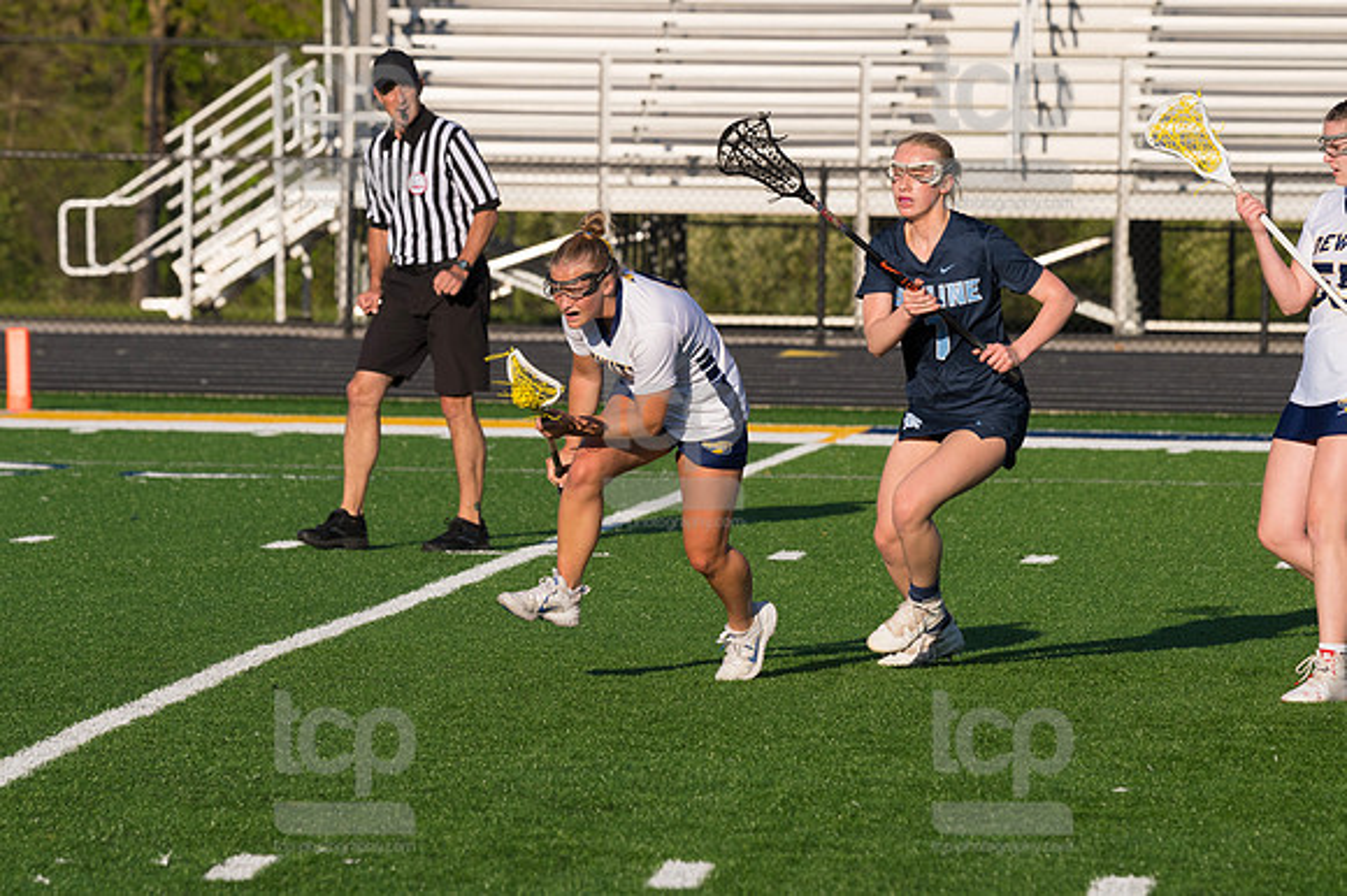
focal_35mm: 300
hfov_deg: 6.9
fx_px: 11218
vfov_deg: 4.6
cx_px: 674
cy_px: 448
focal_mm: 200
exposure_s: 1/1600
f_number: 5.6
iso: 250
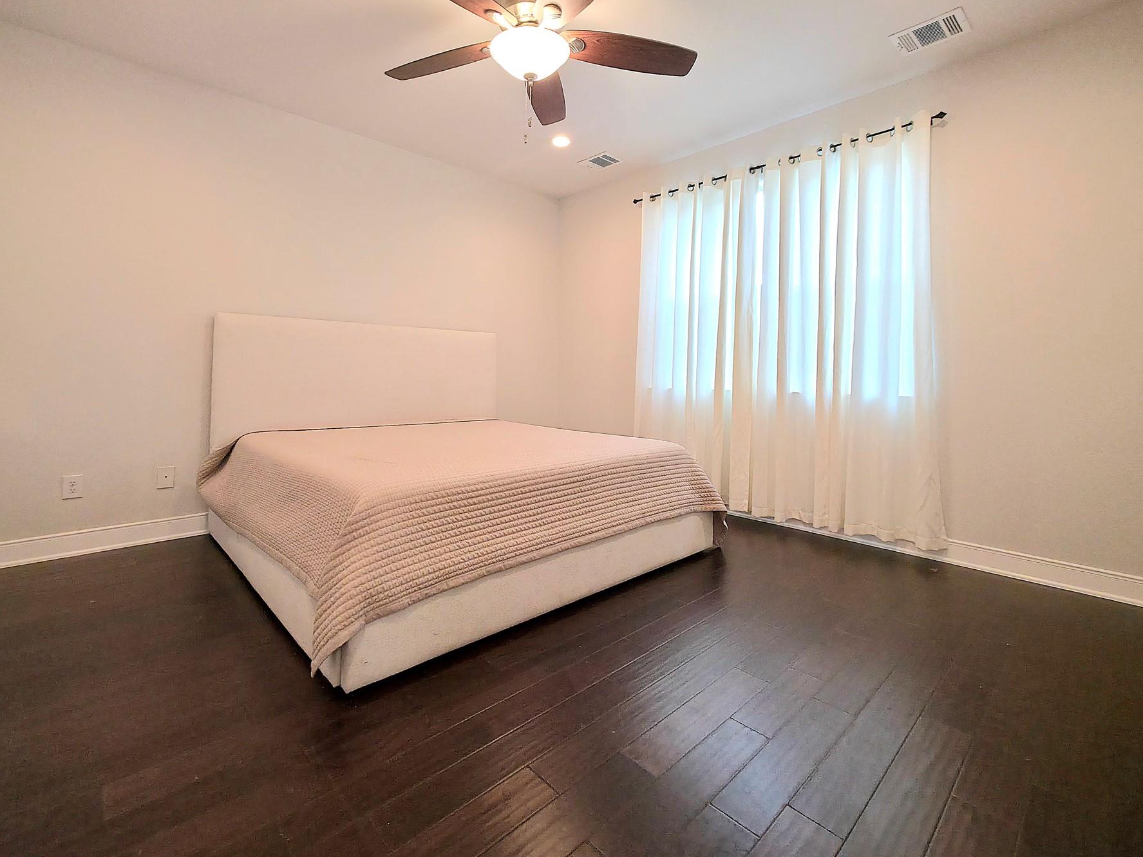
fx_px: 495
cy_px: 368
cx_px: 566
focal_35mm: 15
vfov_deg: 81.3
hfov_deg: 98.2
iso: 100
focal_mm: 2.2
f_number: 1.9
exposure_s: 1/60.2
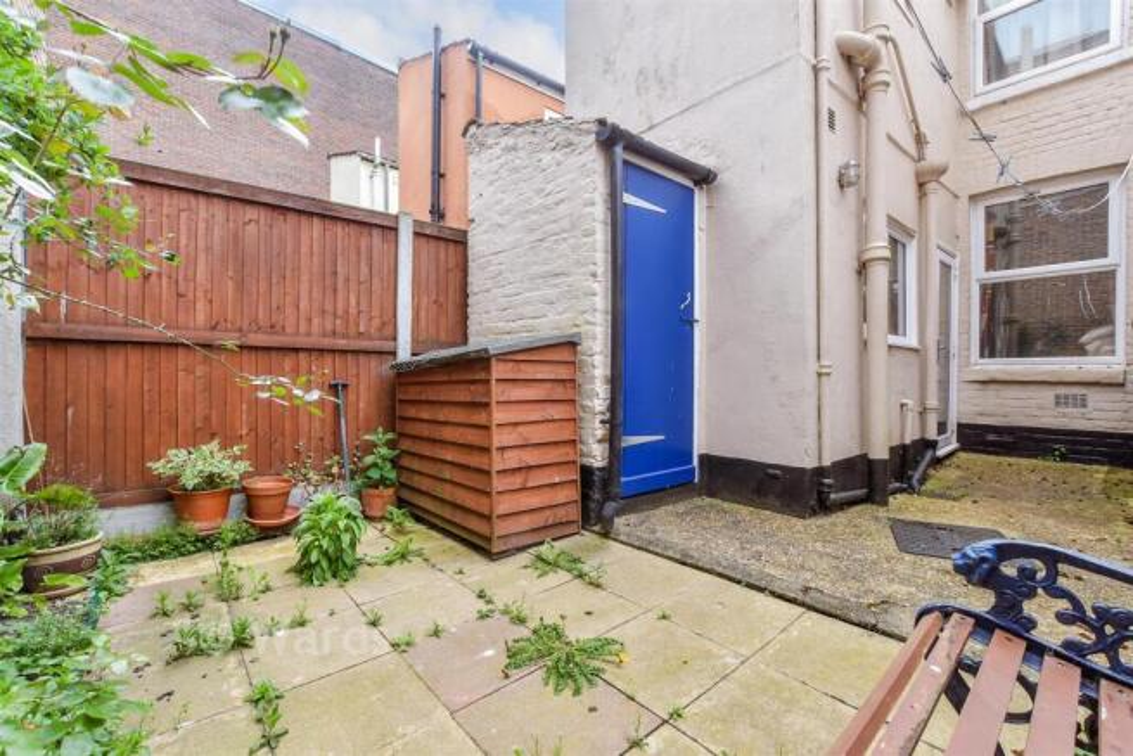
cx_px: 566
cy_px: 378
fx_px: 472
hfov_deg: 100.4
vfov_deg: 77.4
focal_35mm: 15
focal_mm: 10
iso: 400
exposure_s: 1/50
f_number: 8
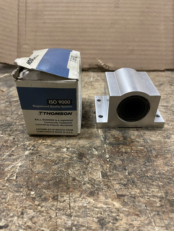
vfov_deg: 67.3
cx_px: 87
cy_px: 116
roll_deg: +0.2
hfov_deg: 53.1
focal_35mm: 26
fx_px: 174
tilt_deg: -37.9
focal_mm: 4.2
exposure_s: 1/60
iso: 320
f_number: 1.6
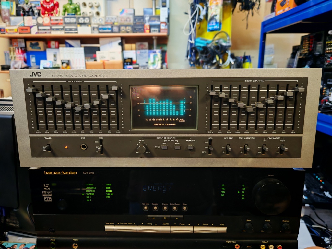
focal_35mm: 27
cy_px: 124
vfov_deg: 51.4
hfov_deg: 65.3
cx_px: 166
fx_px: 259
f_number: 1.9
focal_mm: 6.67
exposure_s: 1/33
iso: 640
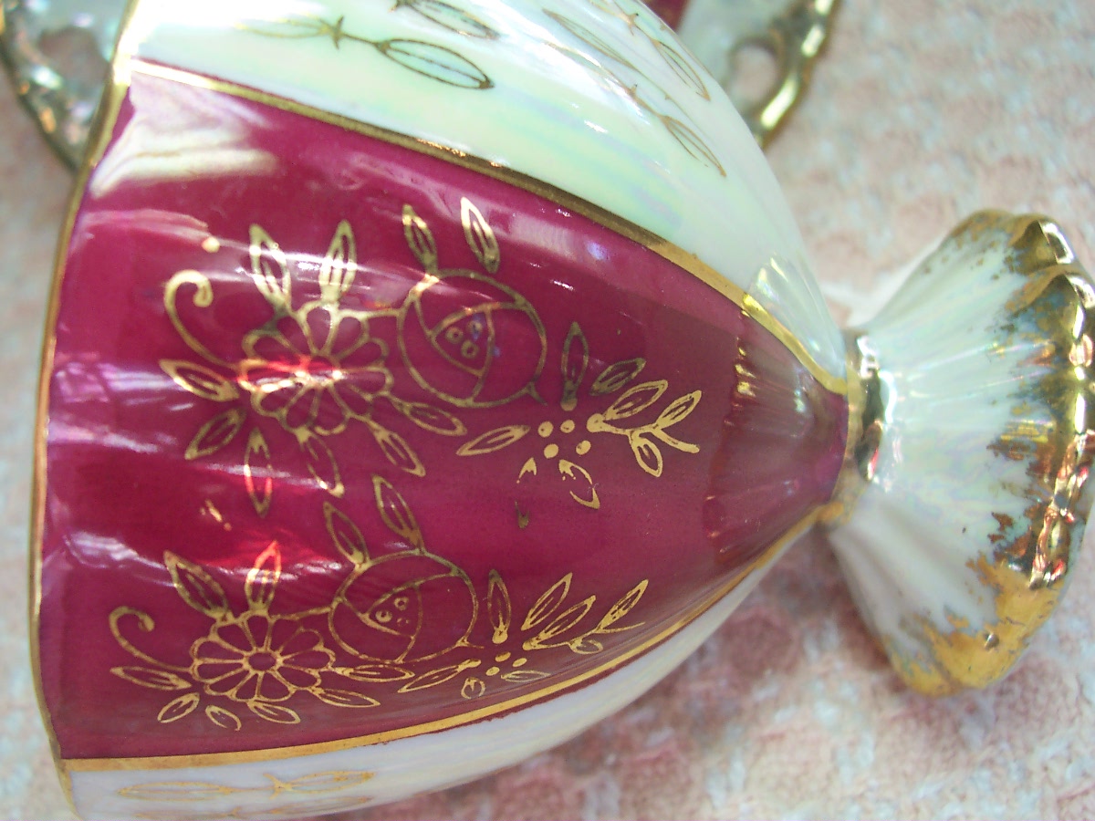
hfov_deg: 50.1
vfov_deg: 38.7
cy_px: 410
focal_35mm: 37
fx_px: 1170
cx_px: 548
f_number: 2.8
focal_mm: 5.6
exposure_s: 1/60
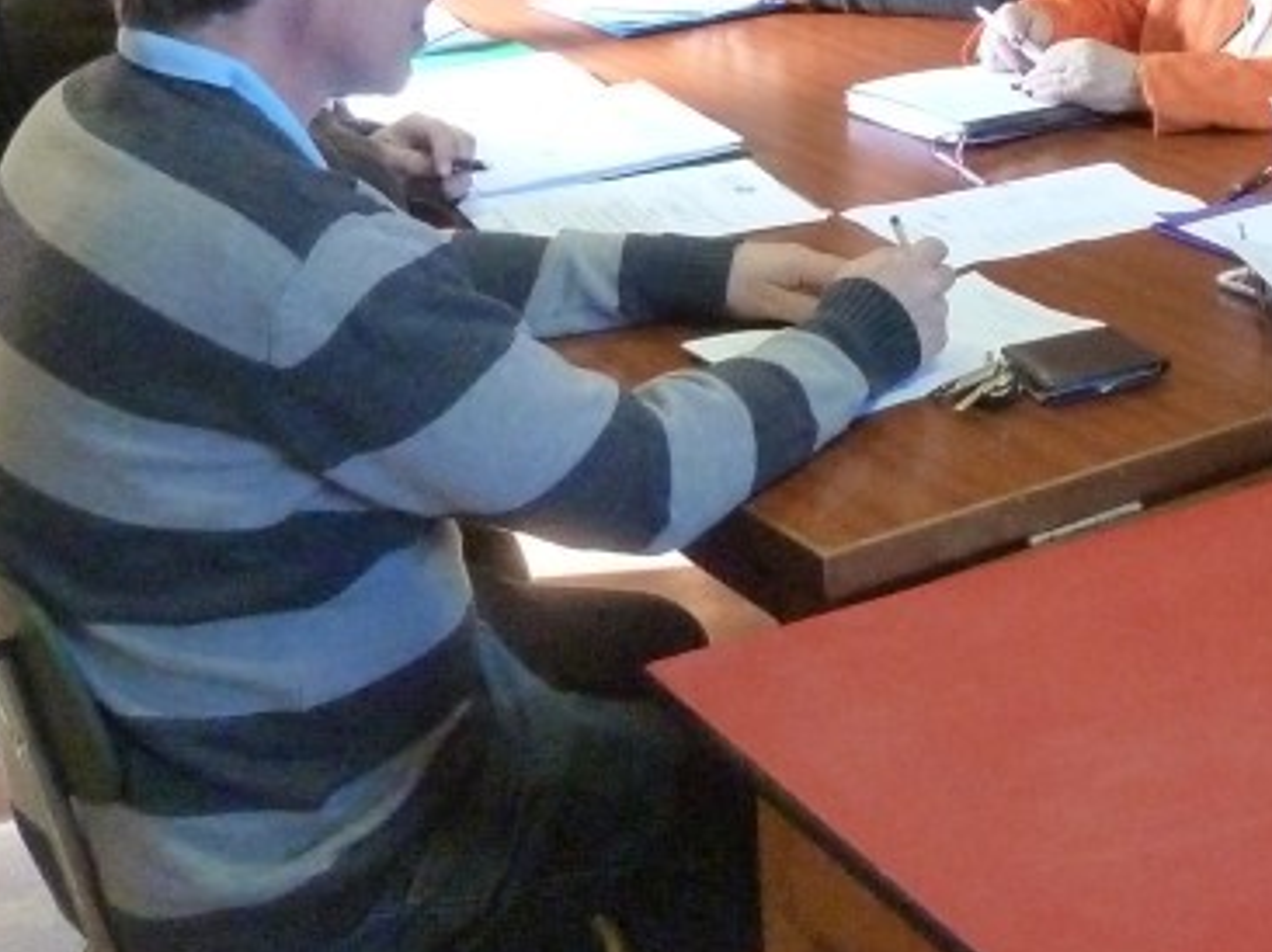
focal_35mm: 70
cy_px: -38
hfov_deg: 26.3
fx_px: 2571
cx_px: 1286
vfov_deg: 20.2
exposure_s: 1/50
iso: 800
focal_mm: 4.1
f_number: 3.3
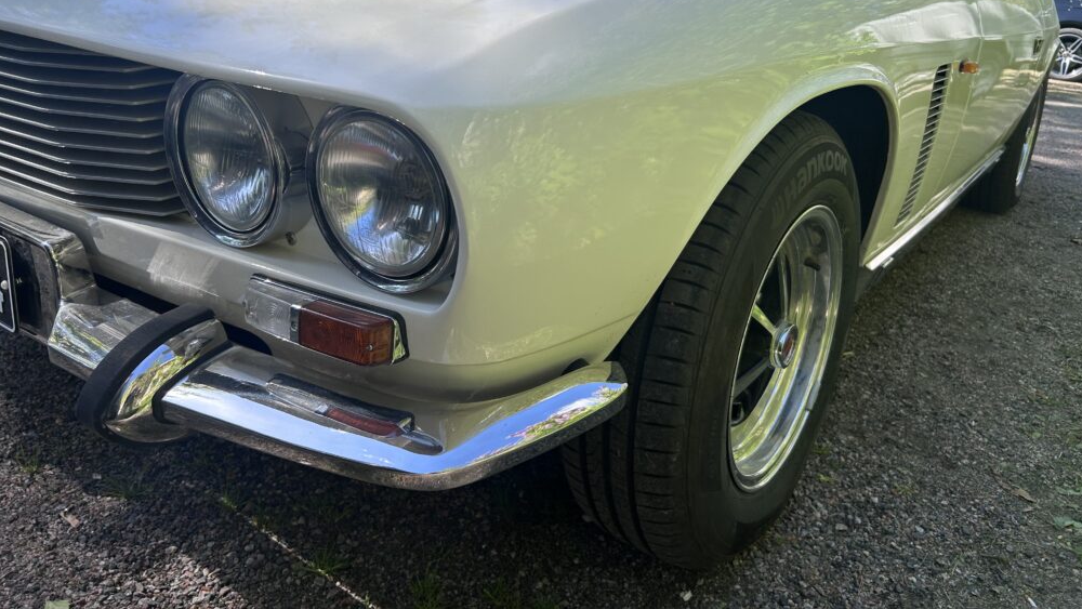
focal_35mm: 29
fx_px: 832
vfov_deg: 39.6
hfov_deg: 66.0
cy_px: 195
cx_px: 552
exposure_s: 1/1326
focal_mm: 5.7
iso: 50
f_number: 1.5
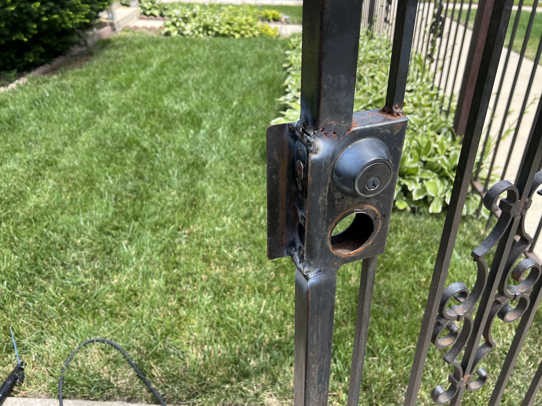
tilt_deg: -29.7
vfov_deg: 49.7
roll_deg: -1.6
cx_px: 277
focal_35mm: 28
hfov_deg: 63.4
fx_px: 438
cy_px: 199
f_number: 1.5
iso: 50
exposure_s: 1/1135
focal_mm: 5.7
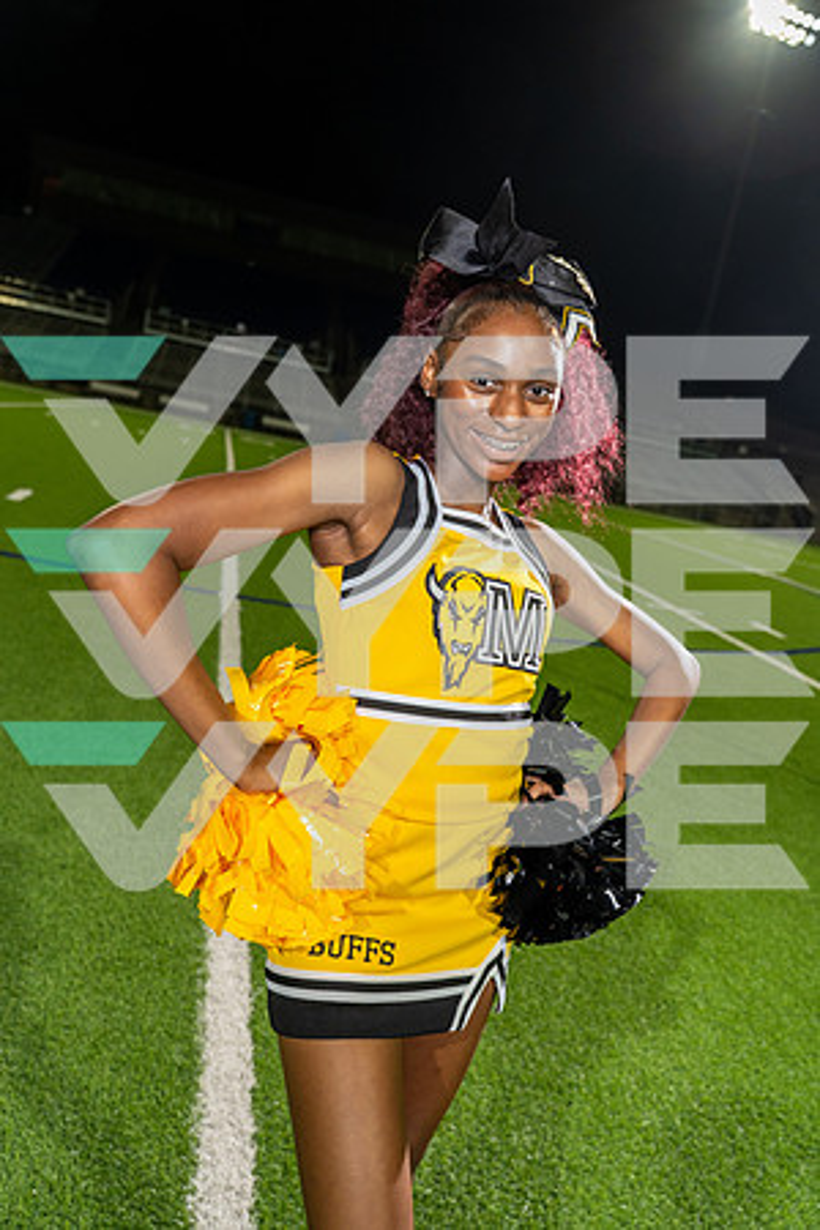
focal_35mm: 30
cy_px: 615
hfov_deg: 43.6
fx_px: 1025
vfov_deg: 61.9
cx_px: 410
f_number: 4.5
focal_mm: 30
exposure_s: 1/250
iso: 640
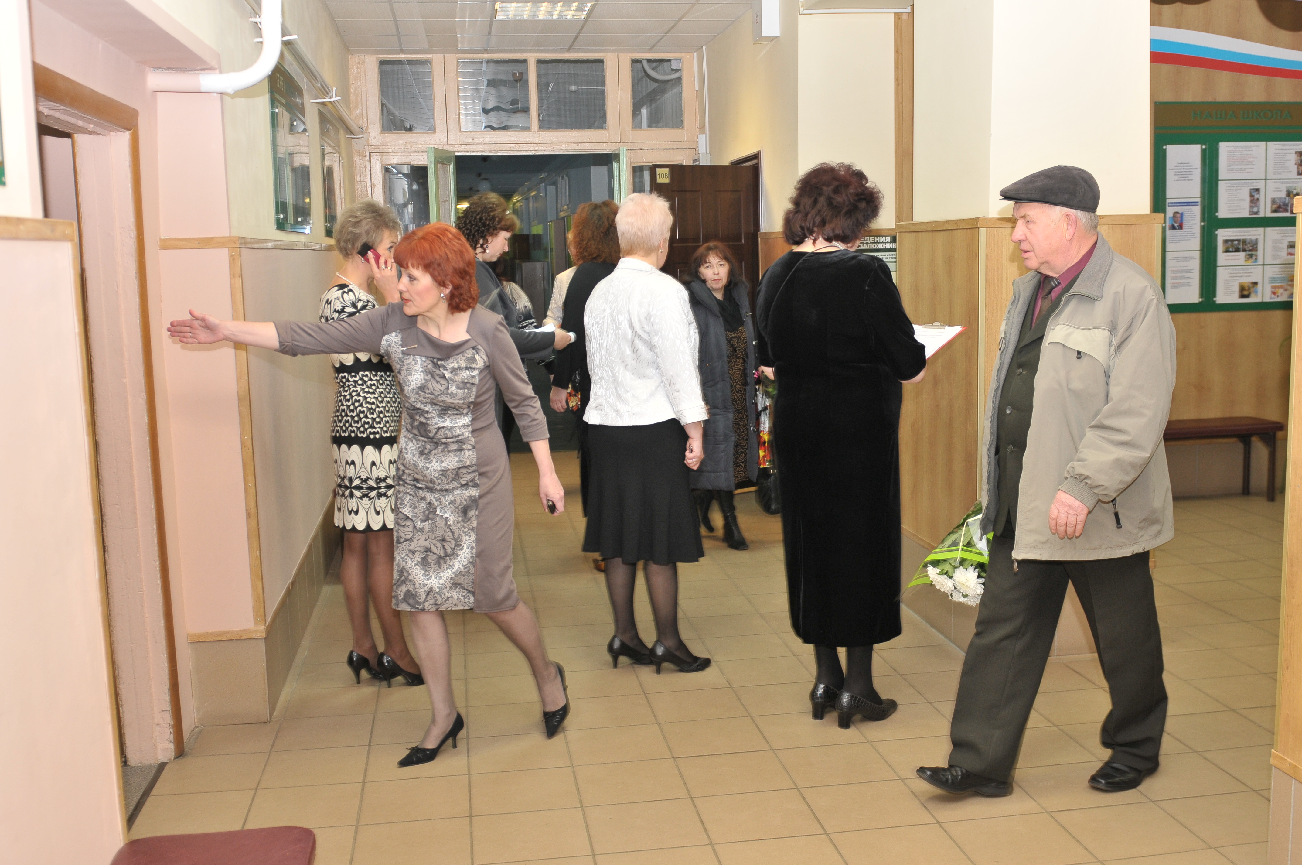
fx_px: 1300
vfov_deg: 36.8
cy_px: 432
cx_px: 651
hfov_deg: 53.2
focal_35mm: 36
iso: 320
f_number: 3.5
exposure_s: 1/60
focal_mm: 24
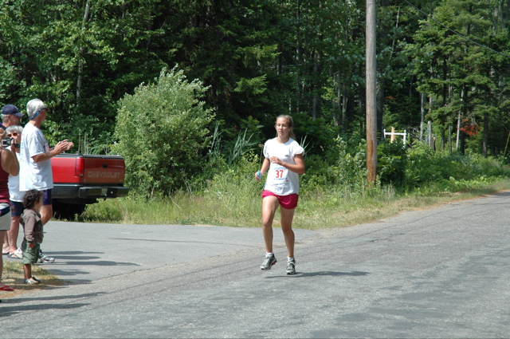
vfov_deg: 13.0
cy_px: 170
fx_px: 1486
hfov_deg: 19.5
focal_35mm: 105
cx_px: 255
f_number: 8
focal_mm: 70
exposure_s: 1/250
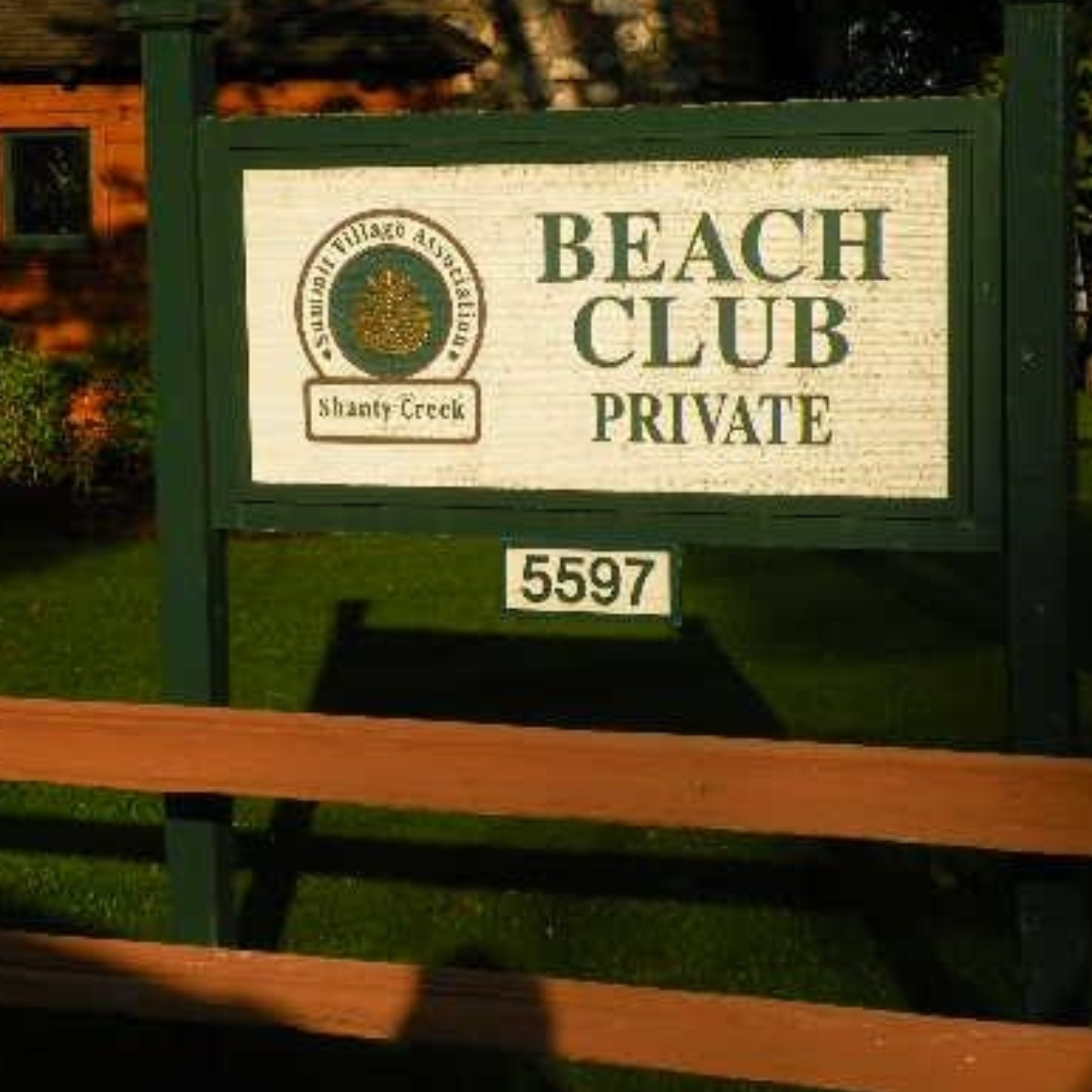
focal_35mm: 82
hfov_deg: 21.1
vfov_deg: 21.1
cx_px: 455
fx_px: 2927
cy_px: 419
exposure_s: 1/220
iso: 64
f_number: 6.3
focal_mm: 9.8
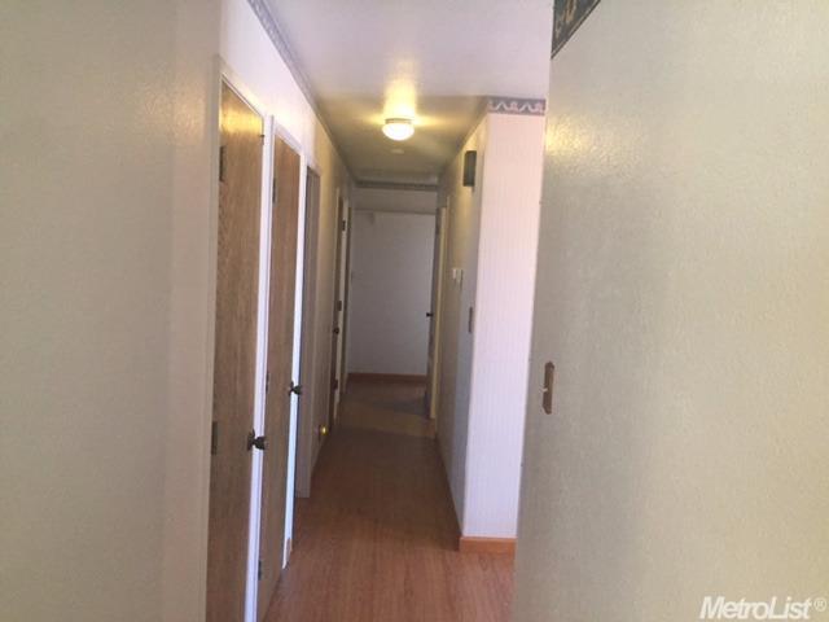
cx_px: 414
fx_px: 695
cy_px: 311
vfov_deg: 48.2
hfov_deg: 61.7
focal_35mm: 29
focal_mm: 4.15
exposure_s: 1/30
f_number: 2.2
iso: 250
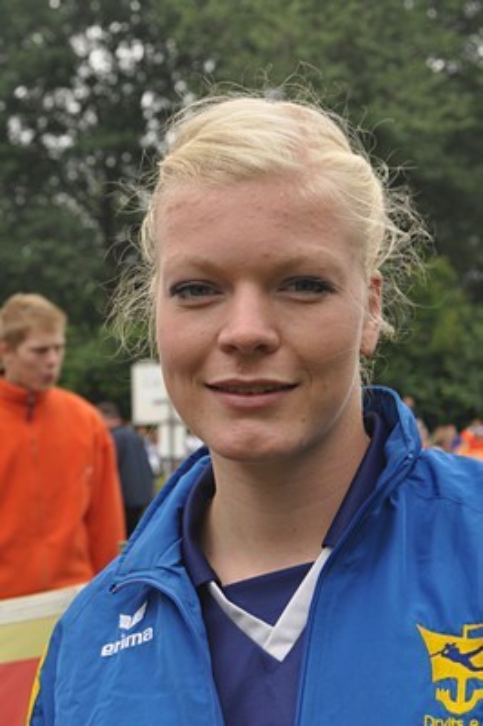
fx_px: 2056
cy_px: 363
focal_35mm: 102
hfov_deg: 13.4
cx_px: 242
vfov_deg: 20.0
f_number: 11
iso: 200
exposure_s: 1/100
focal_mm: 68
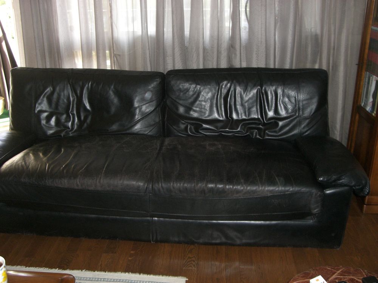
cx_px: 189
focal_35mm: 38
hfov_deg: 49.0
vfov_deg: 37.7
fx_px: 415
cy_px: 142
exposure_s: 1/60
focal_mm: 6.2
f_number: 2.7
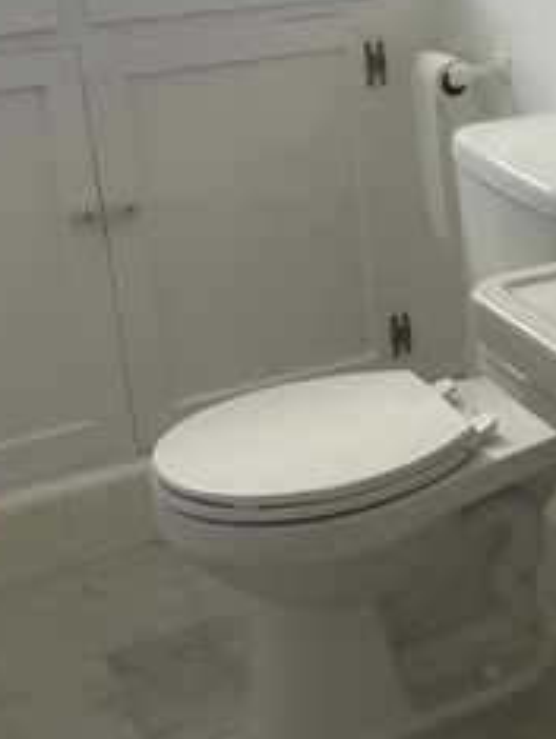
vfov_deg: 26.0
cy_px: 204
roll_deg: +1.1
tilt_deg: -17.2
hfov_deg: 18.7
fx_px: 1582
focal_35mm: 74
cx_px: 695
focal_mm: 5.1
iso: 125
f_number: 1.6
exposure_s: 1/120
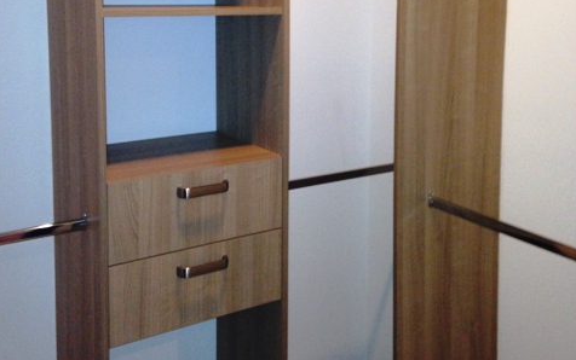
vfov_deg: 26.9
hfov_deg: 42.6
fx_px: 738
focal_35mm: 47
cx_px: 288
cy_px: 71
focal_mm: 4.12
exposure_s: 1/17
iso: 200
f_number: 2.4
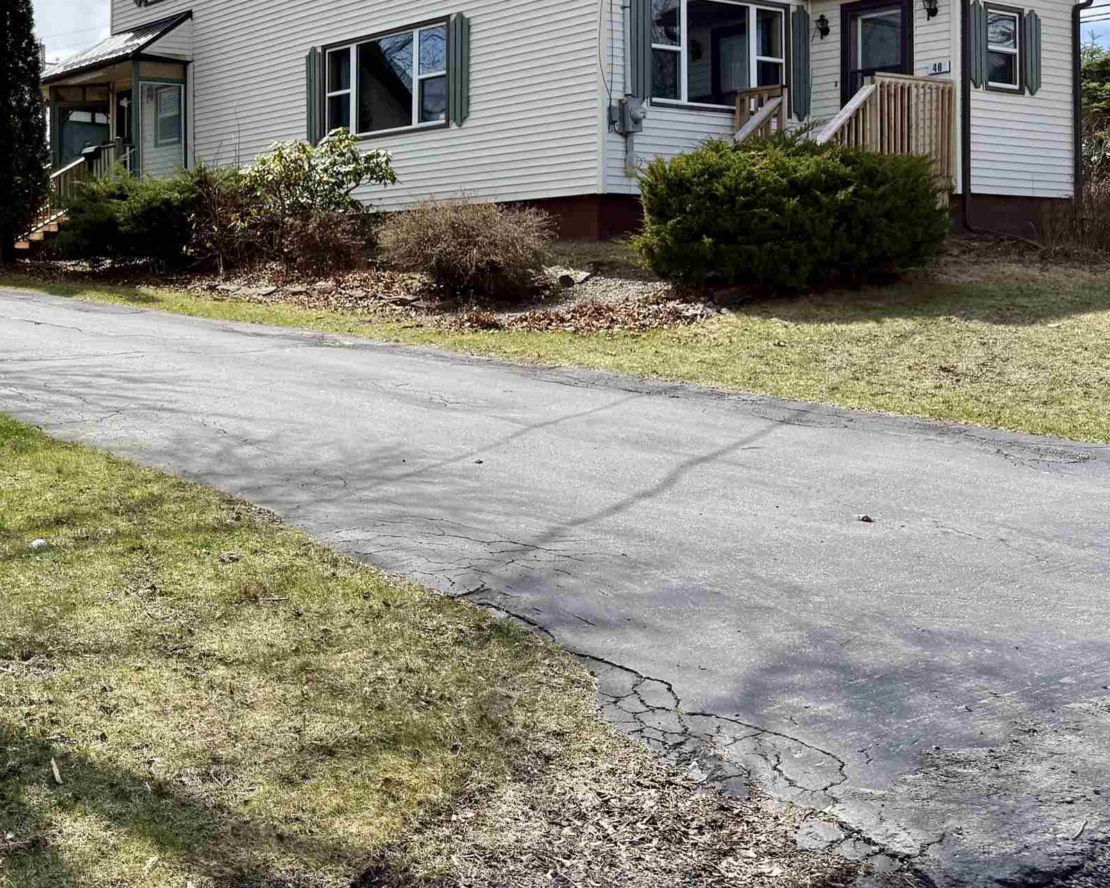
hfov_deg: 38.0
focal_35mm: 45
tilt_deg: +0.2
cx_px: 85
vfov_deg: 33.1
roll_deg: +0.0
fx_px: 1478
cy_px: 295
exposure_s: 1/5319
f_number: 1.78
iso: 100
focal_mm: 6.76
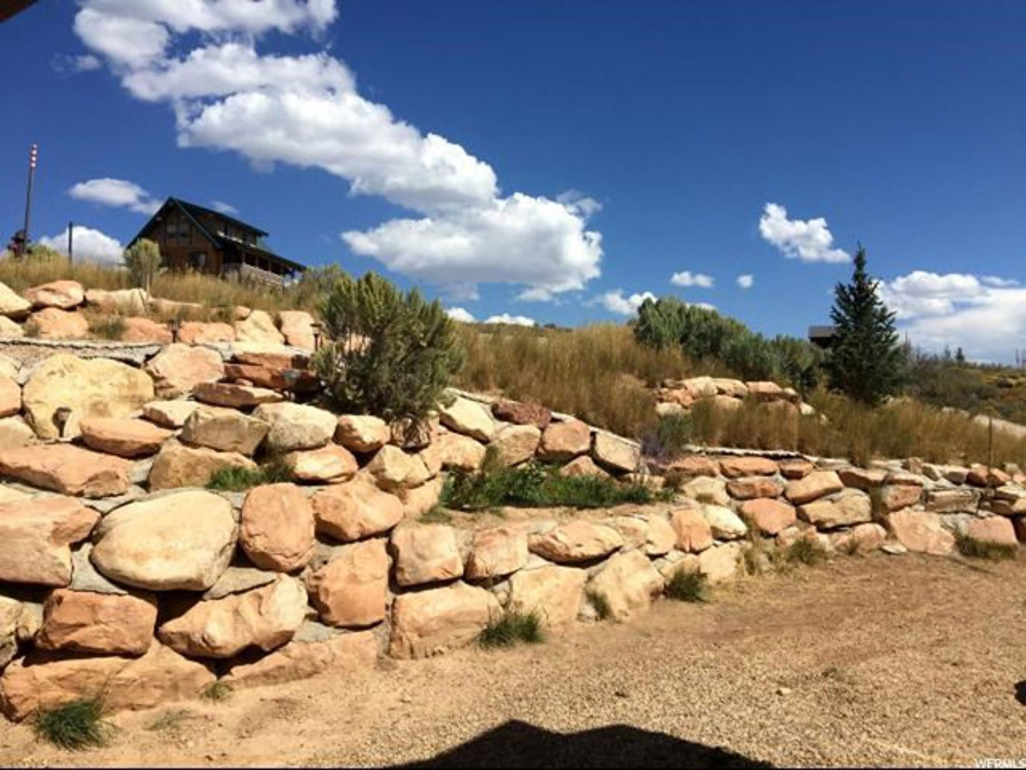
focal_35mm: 29
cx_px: 513
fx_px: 860
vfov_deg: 48.2
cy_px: 385
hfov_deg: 61.7
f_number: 2.2
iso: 32
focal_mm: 4.15
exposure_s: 1/3597
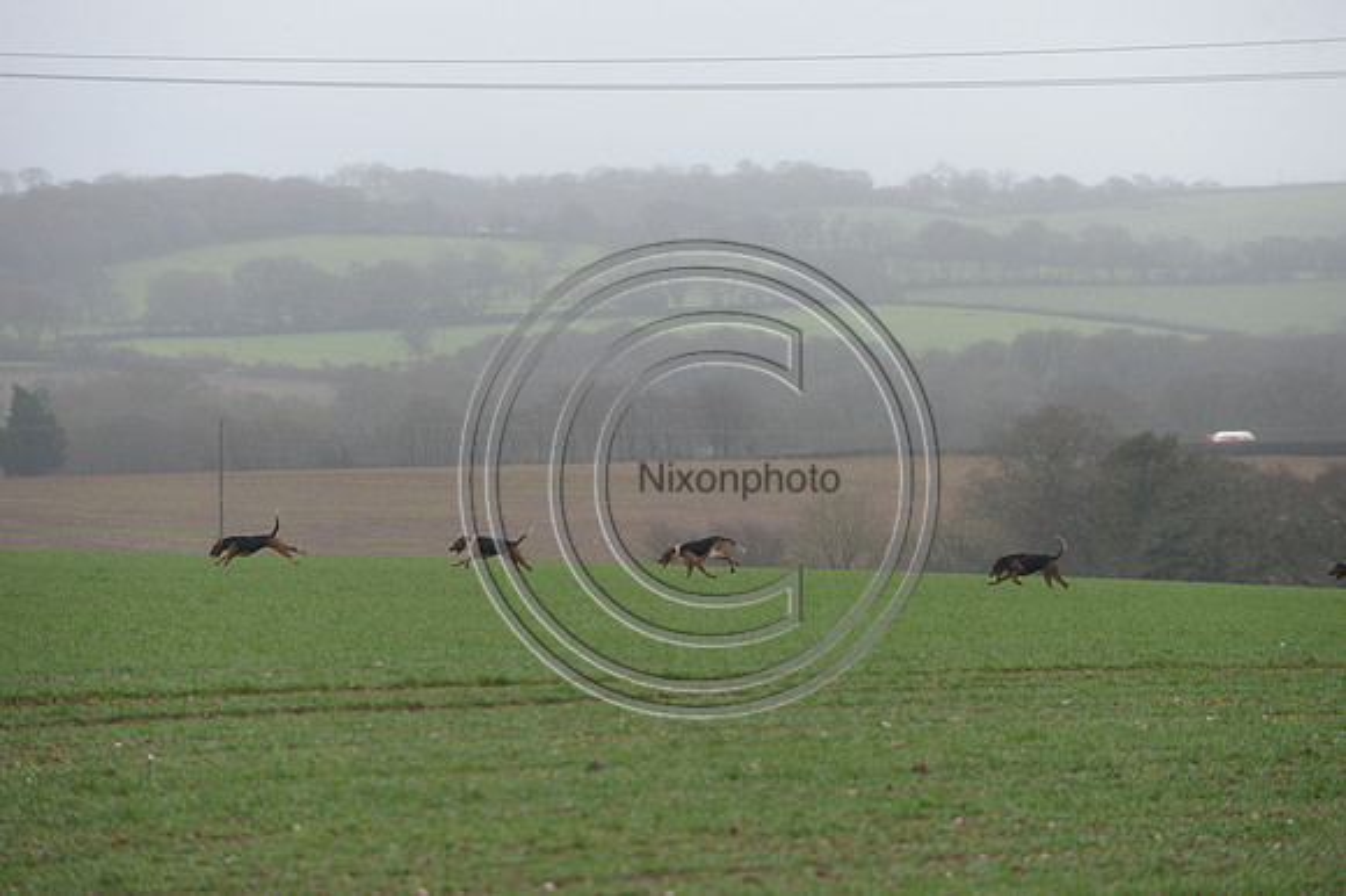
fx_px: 7473
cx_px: 673
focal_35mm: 200
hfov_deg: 10.3
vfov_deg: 6.9
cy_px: 448
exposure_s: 1/800
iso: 1600
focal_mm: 200
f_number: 5.6
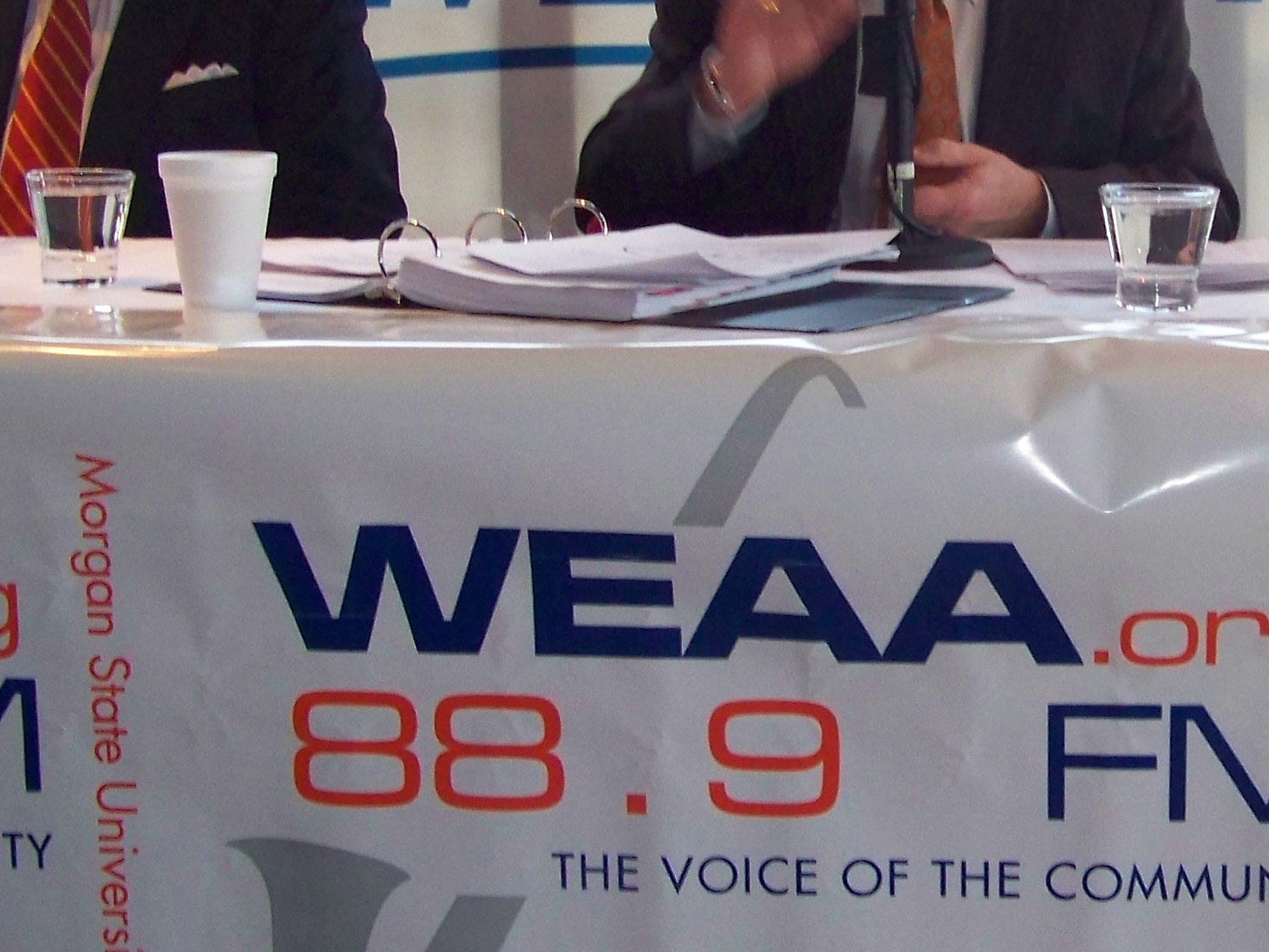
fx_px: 2786
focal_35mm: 76
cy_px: 356
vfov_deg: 19.3
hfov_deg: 25.3
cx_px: 975
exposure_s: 1/30
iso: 200
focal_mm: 5.85
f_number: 2.8
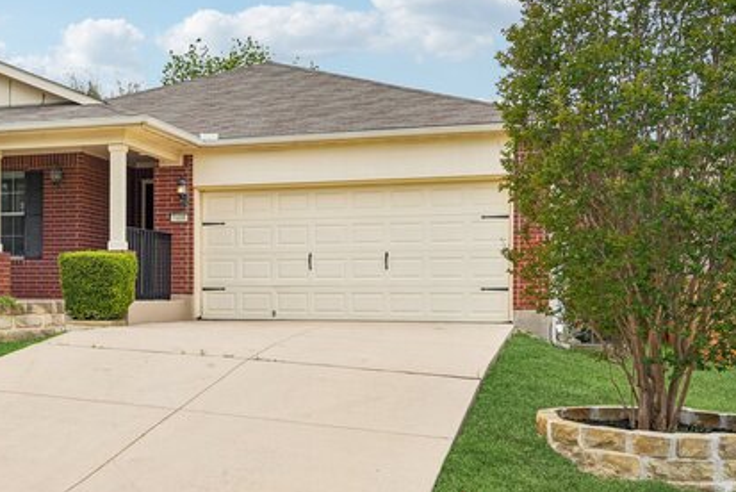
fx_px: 998
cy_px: 160
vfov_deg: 27.5
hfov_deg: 39.3
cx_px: 176
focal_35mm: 49
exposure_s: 1/320
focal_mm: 31.5
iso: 100
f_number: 8
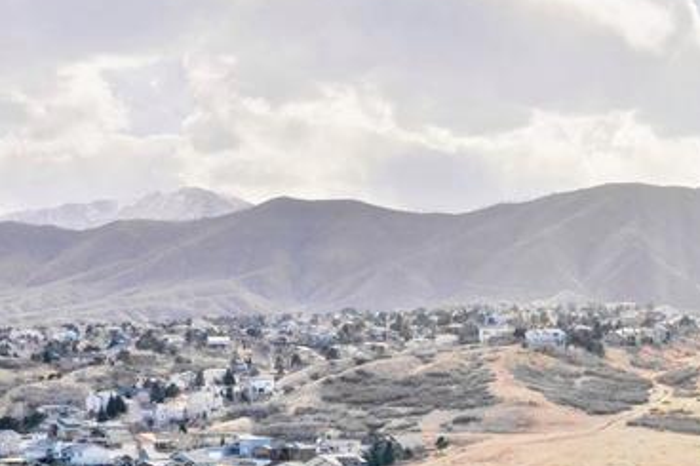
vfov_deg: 17.0
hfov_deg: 22.8
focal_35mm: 78
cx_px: 940
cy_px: 502
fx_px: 1516
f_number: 6.3
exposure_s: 1/500
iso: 100
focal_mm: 10.26
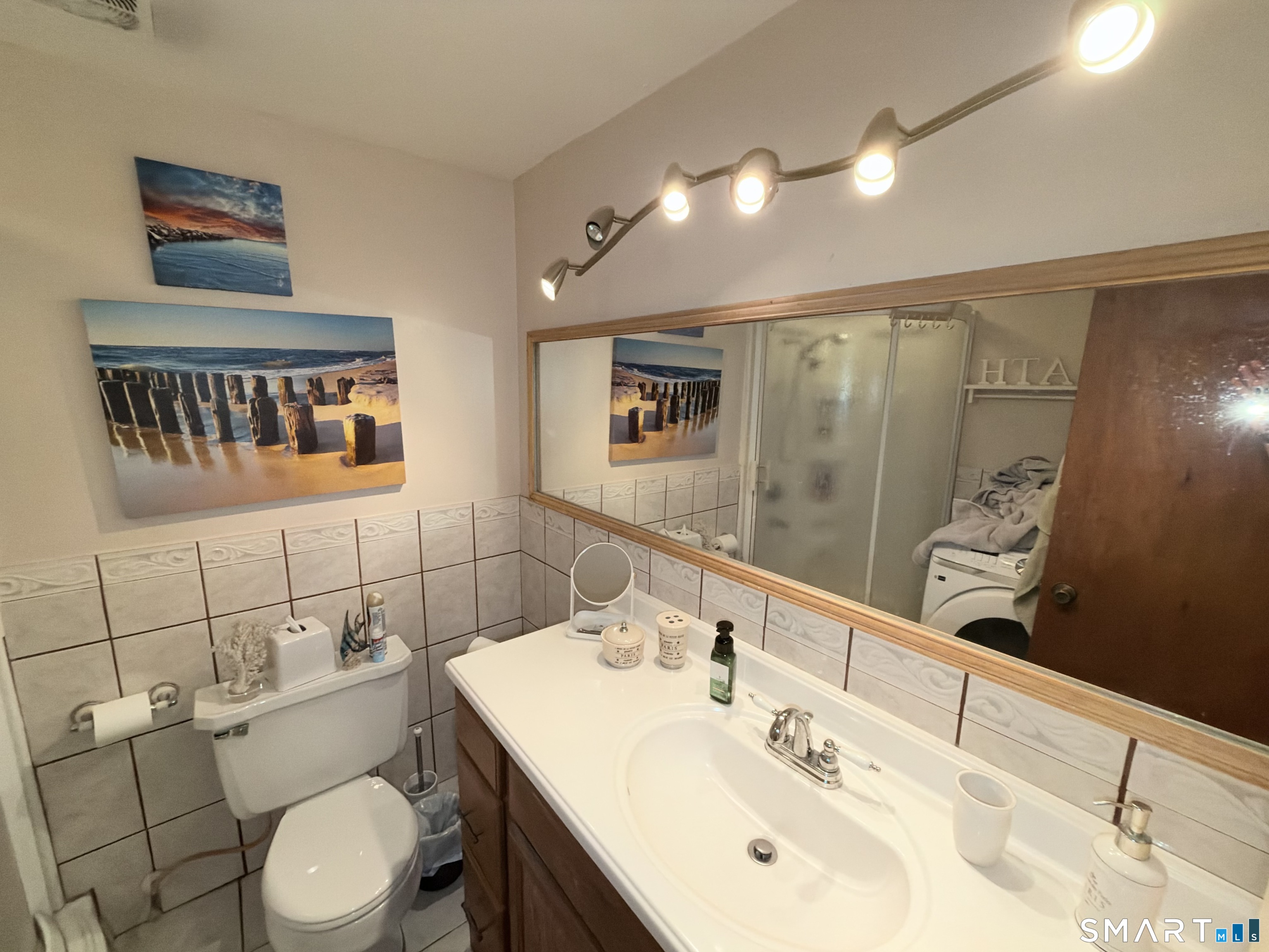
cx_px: 634
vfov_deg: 85.7
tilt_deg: -11.1
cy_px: 476
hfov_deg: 102.1
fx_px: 513
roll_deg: -0.6
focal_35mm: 14
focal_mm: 2.22
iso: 160
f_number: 2.2
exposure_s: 1/120
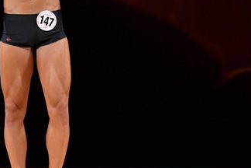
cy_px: 44
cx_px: 14
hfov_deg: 3.6
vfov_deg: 2.4
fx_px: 4002
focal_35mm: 574
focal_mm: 160
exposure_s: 1/400
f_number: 5.6
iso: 3200
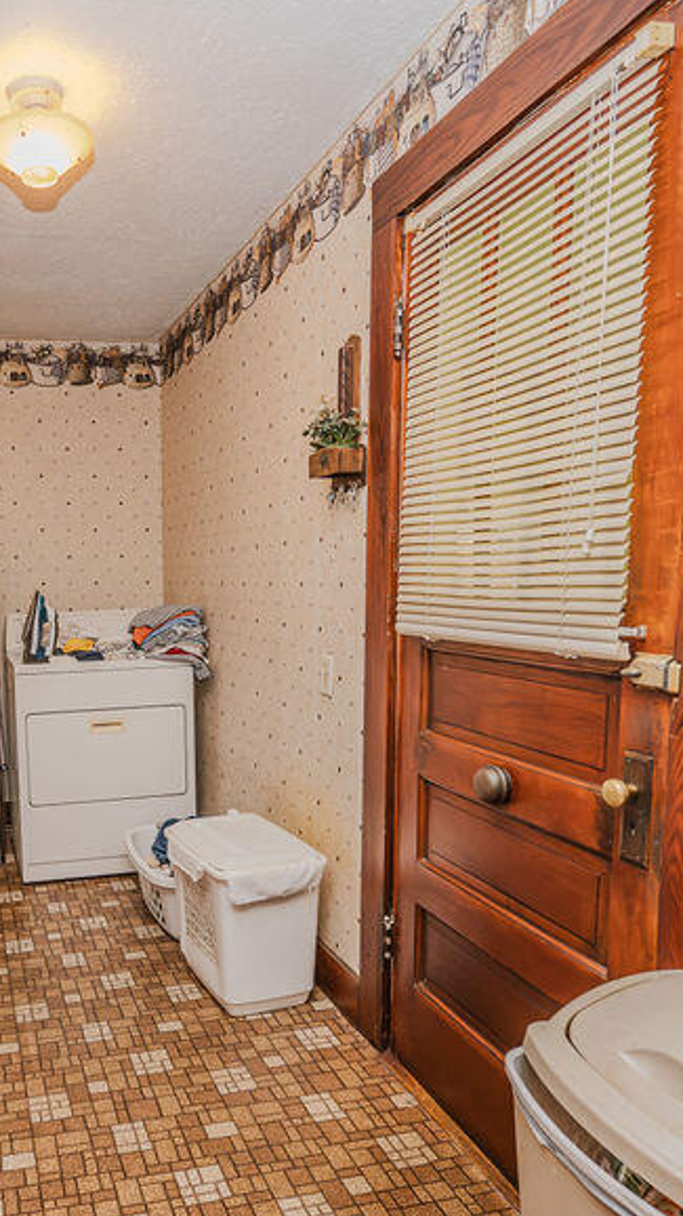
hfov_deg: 41.7
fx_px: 837
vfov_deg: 71.7
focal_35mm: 26
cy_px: 670
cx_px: 101
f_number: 4
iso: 2000
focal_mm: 14
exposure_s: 1/200
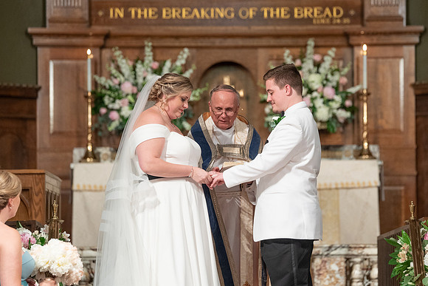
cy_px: 120
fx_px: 2849
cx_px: 249
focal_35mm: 240
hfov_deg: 8.6
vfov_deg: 5.7
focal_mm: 198
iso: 2000
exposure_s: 1/100
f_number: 4
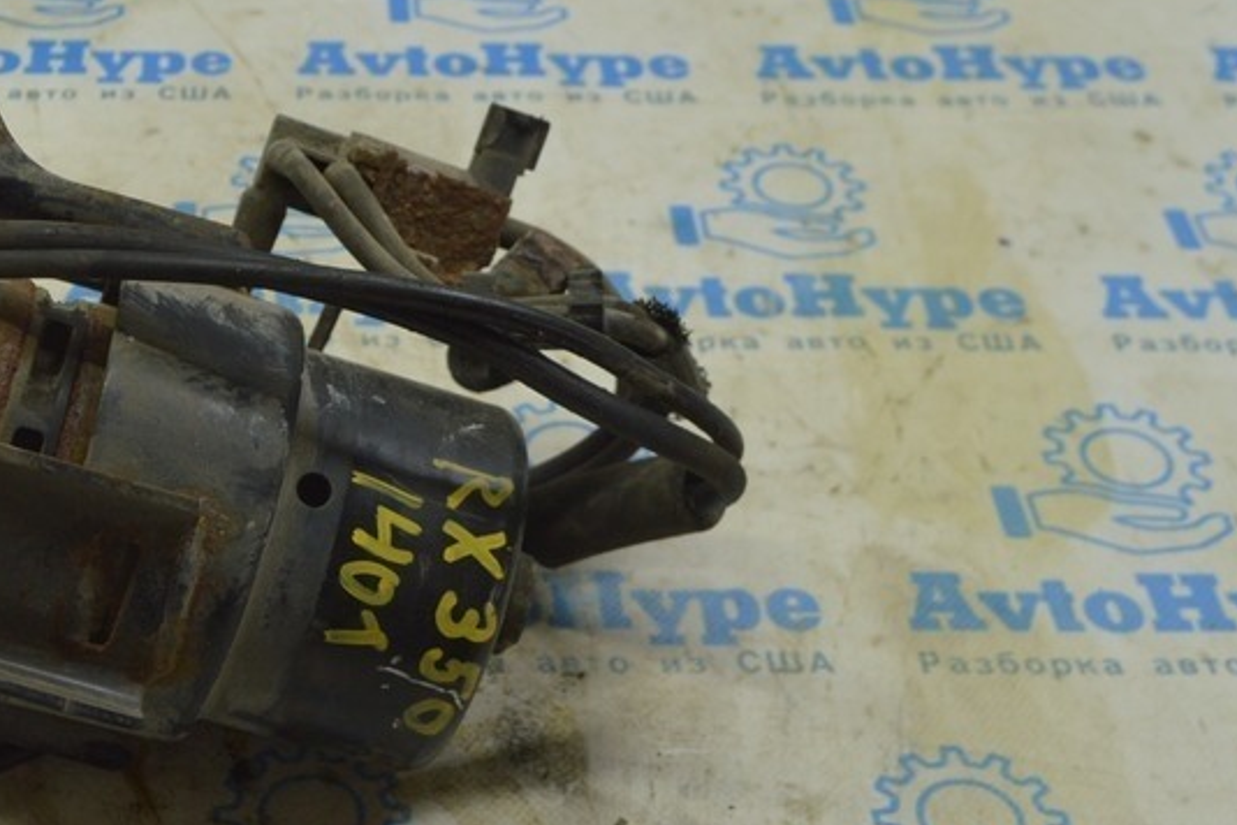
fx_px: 2371
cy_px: 393
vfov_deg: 19.7
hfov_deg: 28.5
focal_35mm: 69
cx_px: 213
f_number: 5.6
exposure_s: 1/40
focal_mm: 24
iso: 400
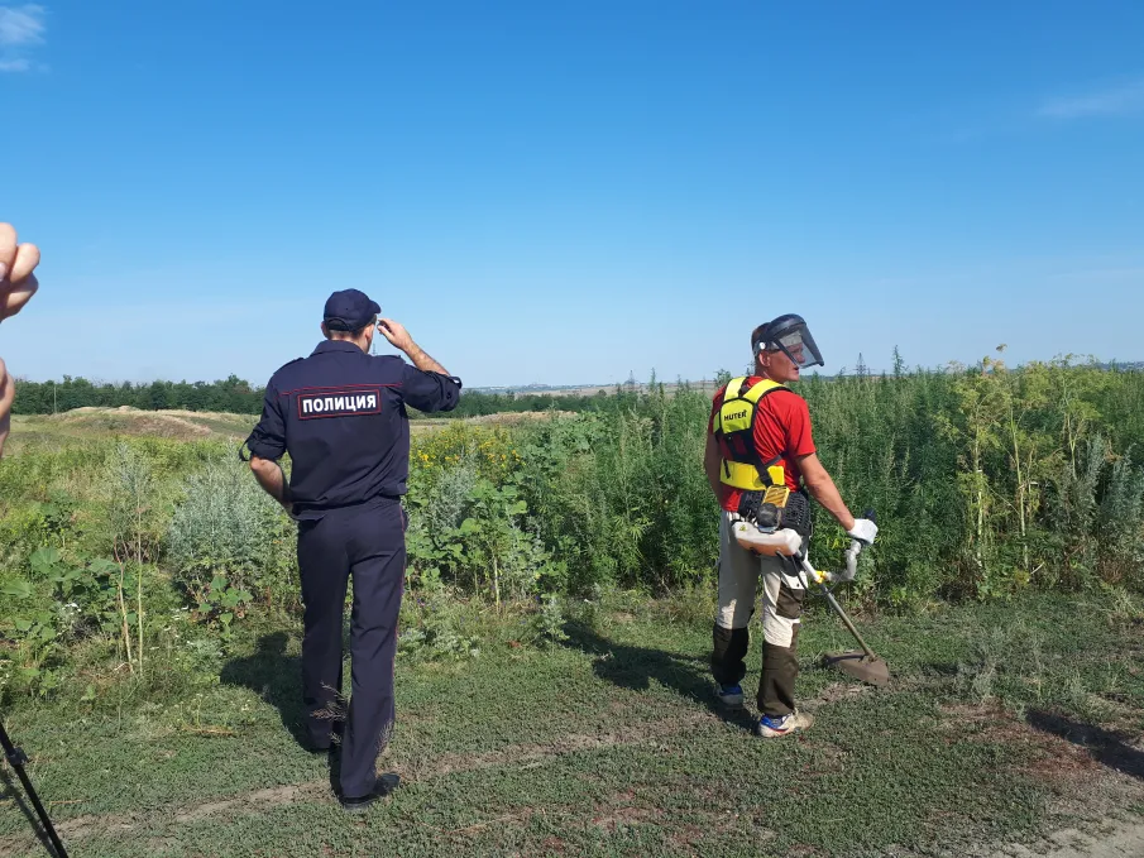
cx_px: 572
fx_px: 892
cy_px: 429
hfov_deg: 65.3
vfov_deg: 51.4
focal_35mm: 27
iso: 40
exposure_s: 1/1269
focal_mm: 3.6
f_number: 1.9
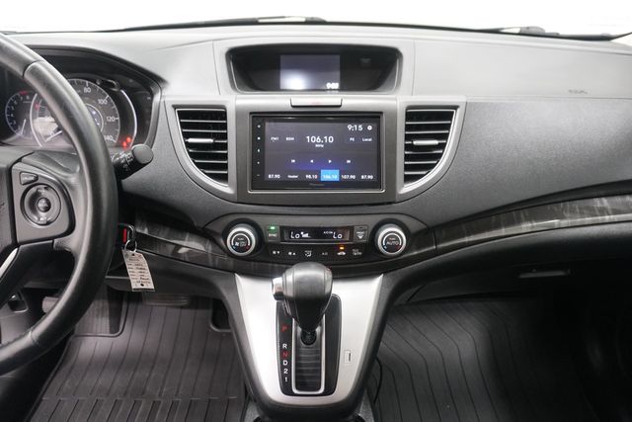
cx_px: 316
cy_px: 211
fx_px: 421
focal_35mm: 24
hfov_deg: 73.7
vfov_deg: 53.2
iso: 3200
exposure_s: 1/160
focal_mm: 16
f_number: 4
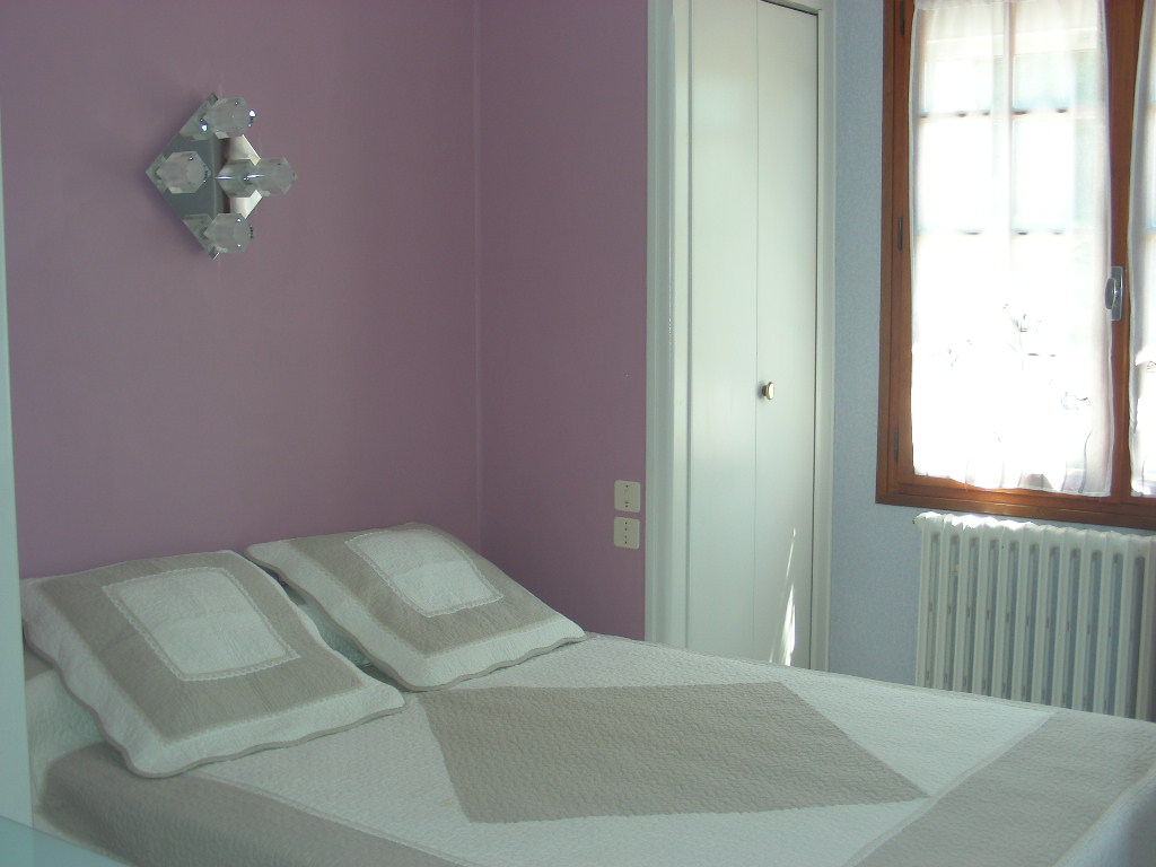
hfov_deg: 42.9
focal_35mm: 44
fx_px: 1469
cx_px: 578
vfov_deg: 32.9
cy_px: 434
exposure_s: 1/30
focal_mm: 7.4
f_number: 3.5
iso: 50
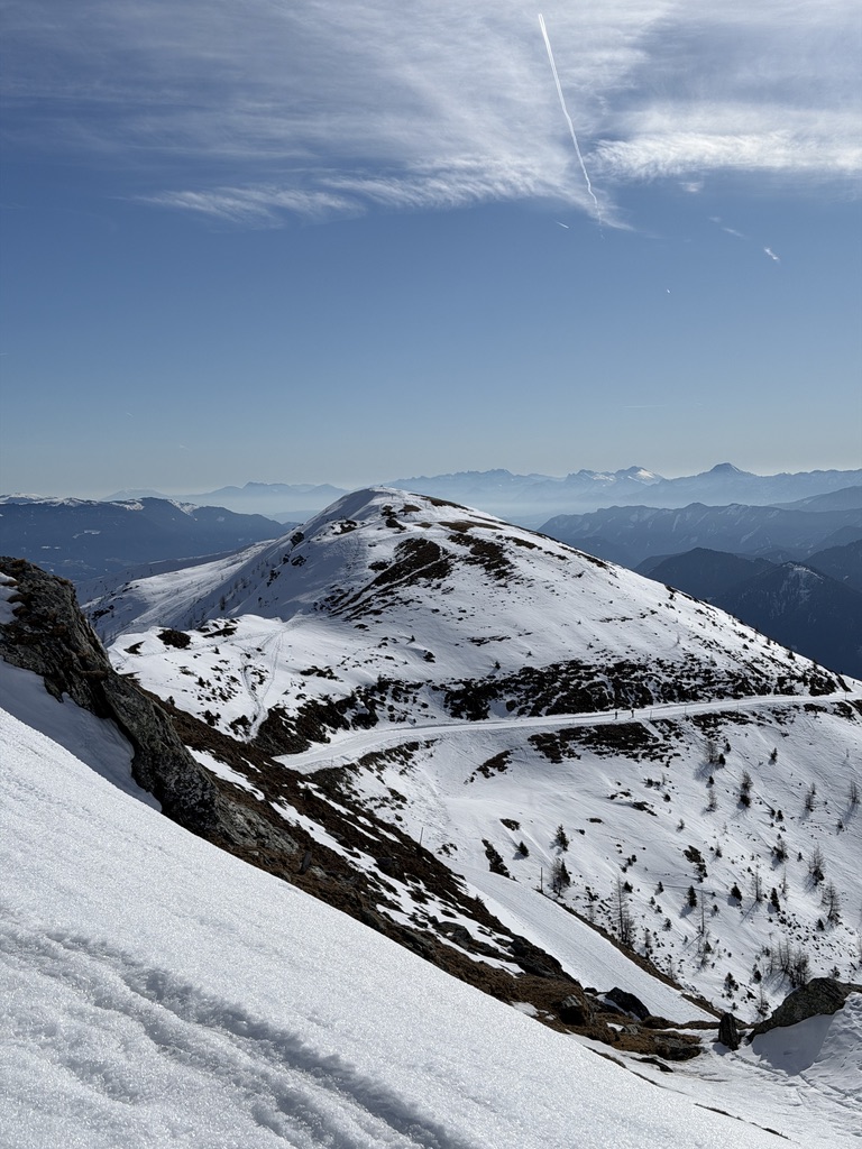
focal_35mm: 48
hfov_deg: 30.3
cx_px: 431
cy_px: 574
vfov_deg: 39.7
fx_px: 1594
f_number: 1.78
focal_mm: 6.76
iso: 80
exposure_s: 1/20408
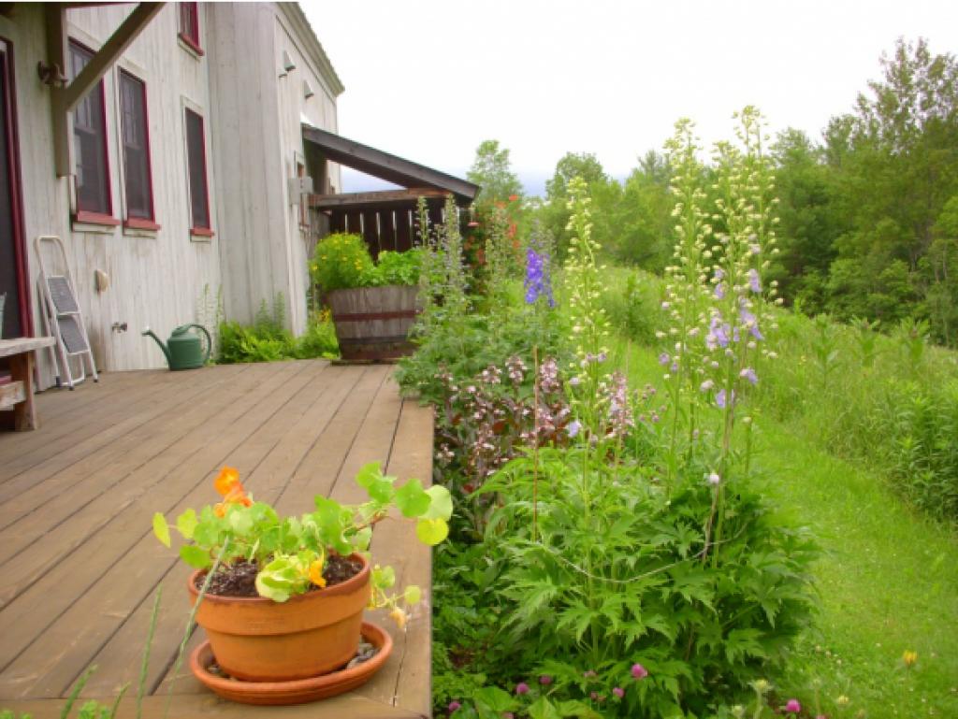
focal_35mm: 38
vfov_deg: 37.8
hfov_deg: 49.0
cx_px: 479
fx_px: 1052
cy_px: 360
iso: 100
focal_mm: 6.3
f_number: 3.3
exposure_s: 1/200
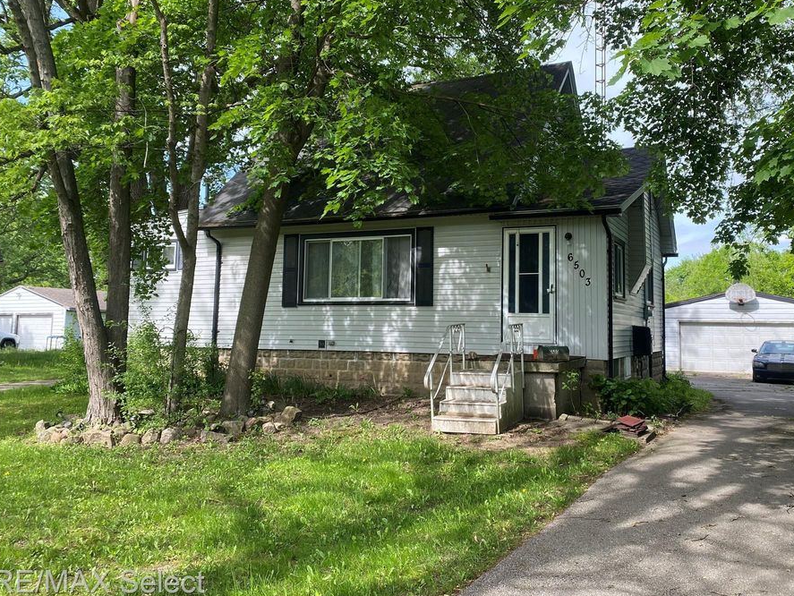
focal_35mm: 30
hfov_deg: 59.8
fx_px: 688
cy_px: 260
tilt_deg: +6.2
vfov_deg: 46.7
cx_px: 445
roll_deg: -1.0
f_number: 1.8
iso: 32
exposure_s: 1/549
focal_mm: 4.25
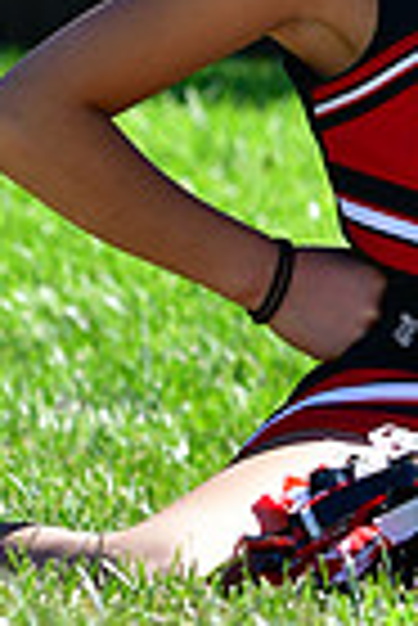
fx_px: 10321
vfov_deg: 3.5
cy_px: -401
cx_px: 393
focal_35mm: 594
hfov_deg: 2.3
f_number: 4.5
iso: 400
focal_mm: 95
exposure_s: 1/1250
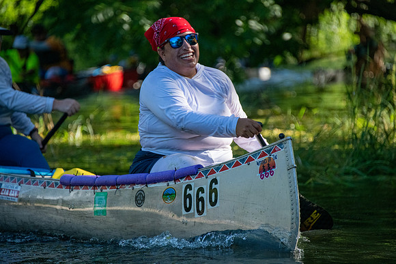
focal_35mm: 300
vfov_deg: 4.6
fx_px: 3301
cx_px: 198
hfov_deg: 6.9
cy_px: 132
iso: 2500
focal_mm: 300
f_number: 5.6
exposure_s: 1/3200
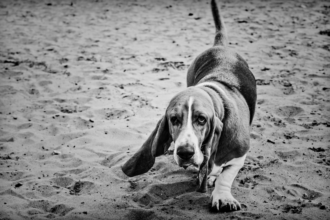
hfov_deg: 28.8
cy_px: 110
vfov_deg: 19.5
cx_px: 165
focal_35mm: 70
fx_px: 642
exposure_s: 1/320
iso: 200
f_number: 8
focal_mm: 70
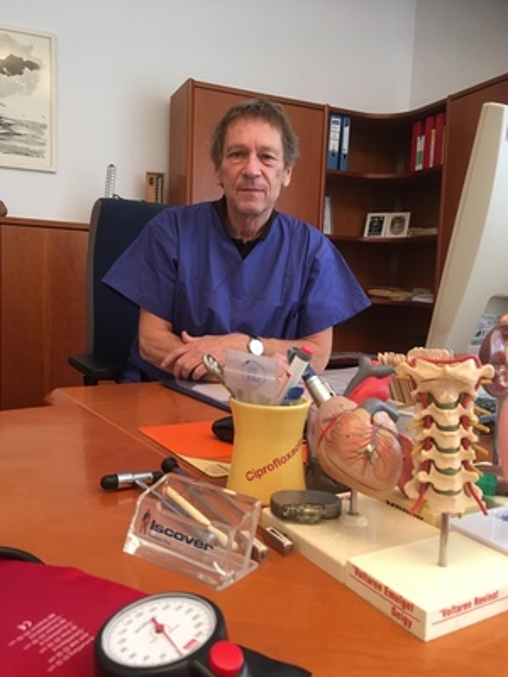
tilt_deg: -6.6
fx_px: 567
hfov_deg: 48.2
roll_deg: -1.9
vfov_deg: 61.7
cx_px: 254
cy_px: 338
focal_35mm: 29
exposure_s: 1/33
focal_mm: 4.15
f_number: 2.2
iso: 160
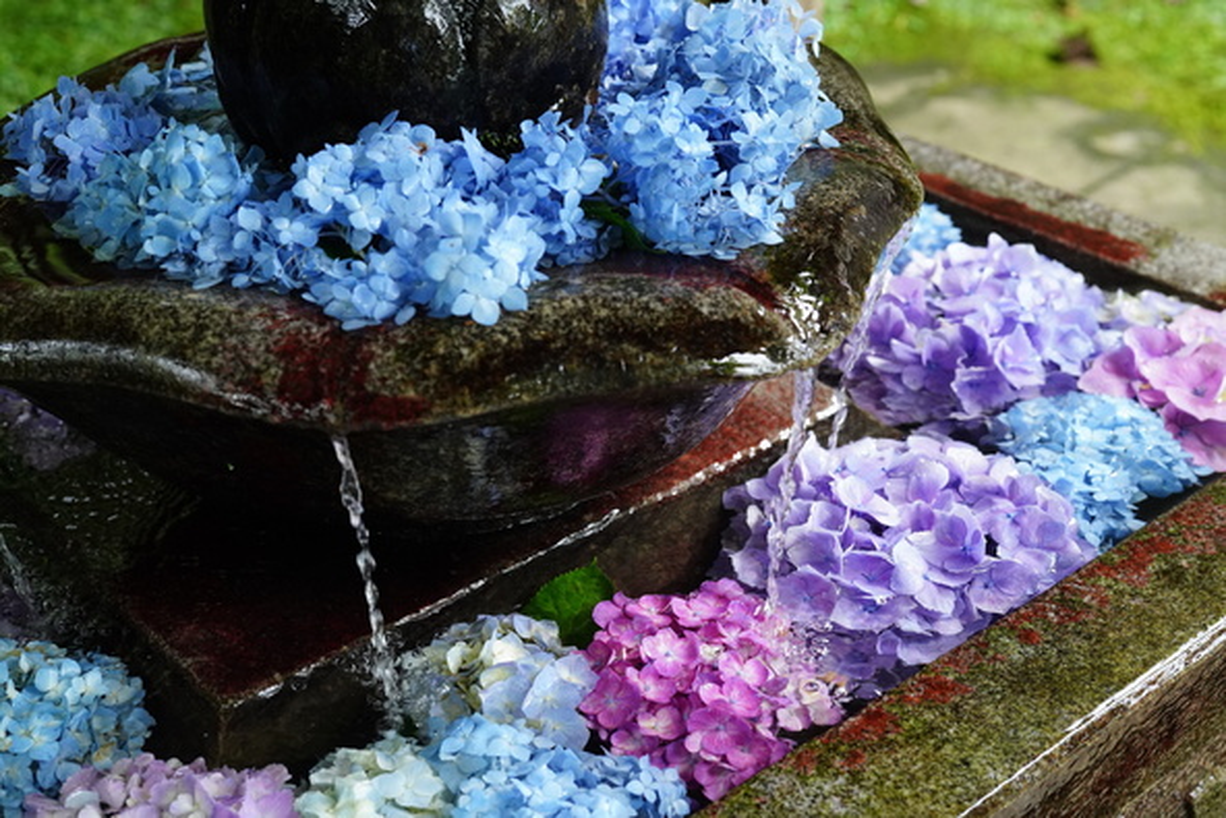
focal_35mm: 50
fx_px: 1703
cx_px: 613
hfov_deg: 39.6
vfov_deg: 27.0
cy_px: 409
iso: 3200
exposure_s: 1/250
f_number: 4.5
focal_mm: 50
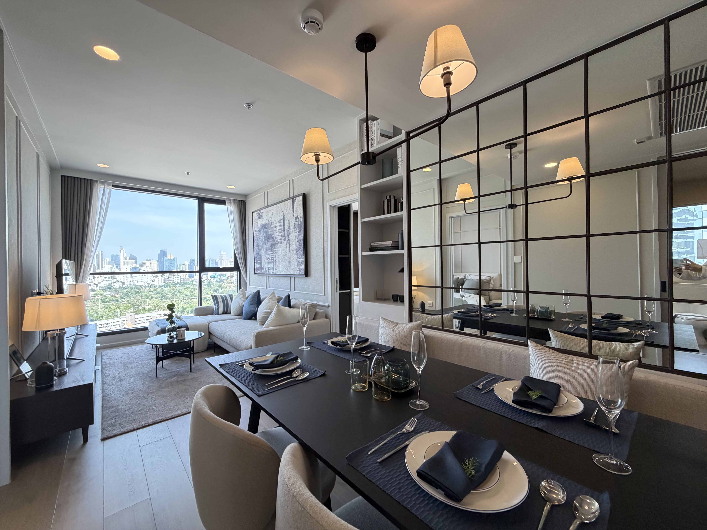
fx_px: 286
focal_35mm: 14
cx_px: 354
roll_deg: +0.7
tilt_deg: +1.3
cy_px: 265
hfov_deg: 102.1
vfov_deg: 85.7
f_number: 2.2
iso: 320
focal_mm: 2.22
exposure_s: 1/121
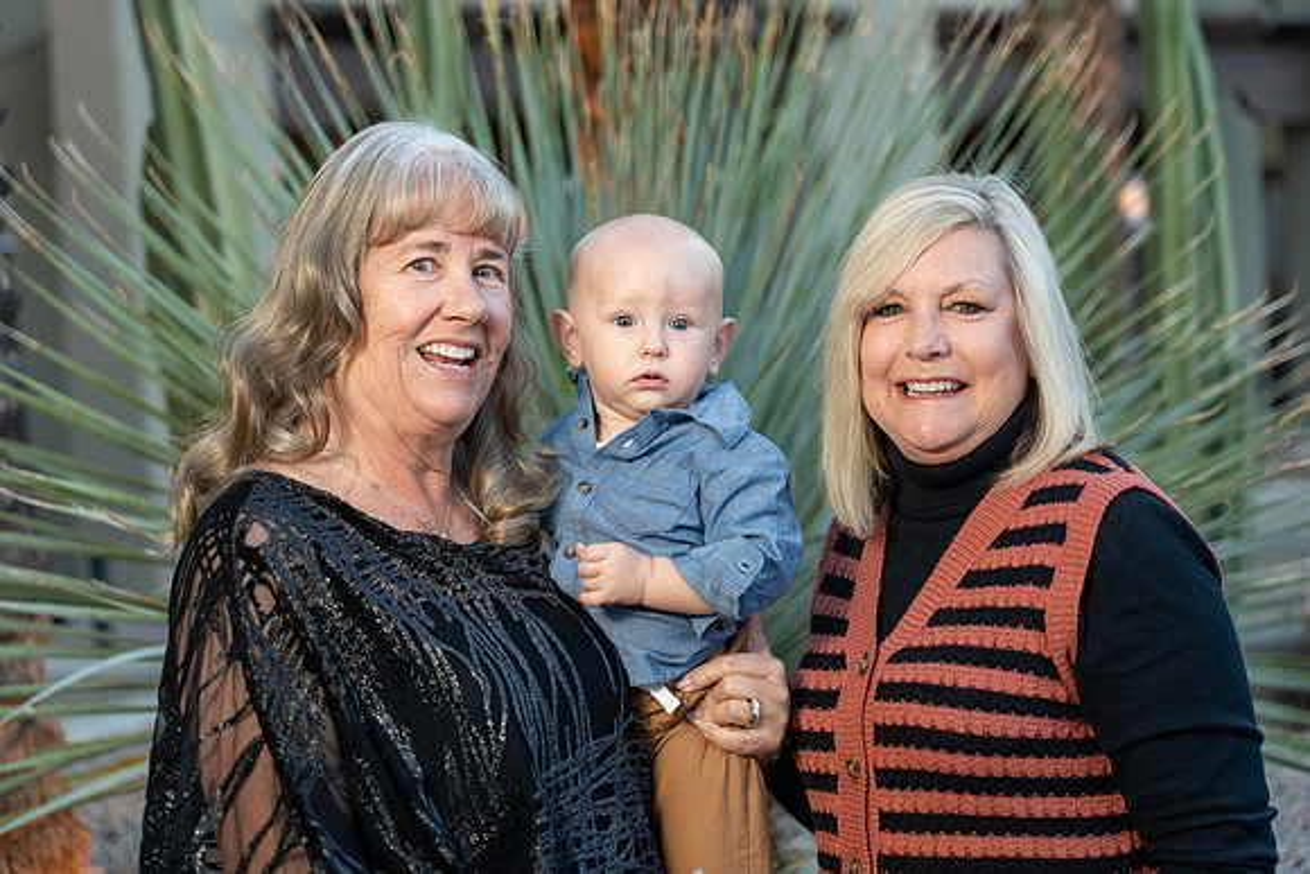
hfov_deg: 21.2
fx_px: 3494
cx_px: 655
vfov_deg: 14.3
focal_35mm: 96
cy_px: 437
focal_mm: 96
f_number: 4
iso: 800
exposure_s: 1/200
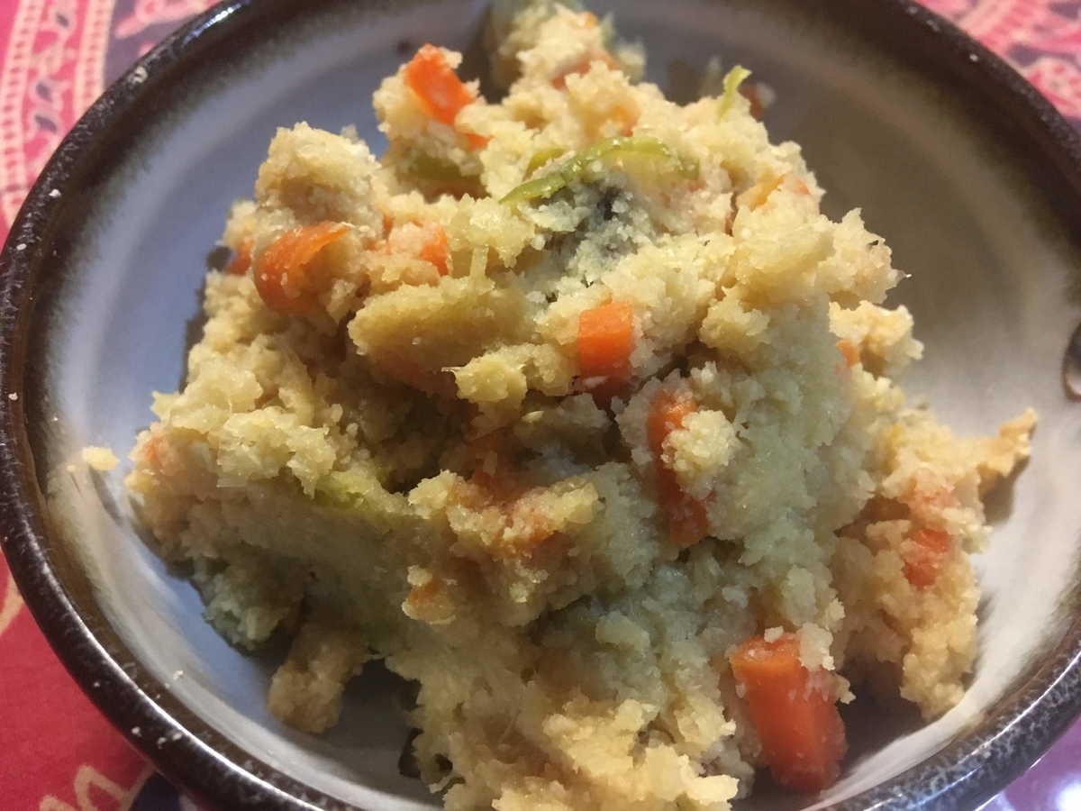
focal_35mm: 29
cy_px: 406
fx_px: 906
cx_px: 540
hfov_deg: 61.7
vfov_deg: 48.2
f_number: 2.2
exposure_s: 1/15
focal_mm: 4.15
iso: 250
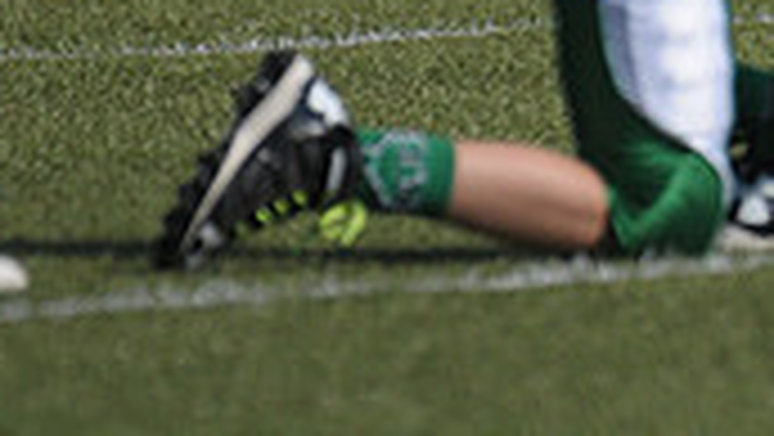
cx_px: 1274
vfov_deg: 0.7
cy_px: -425
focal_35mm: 1795
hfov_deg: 1.2
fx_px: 36862
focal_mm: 340
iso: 640
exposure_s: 1/6400
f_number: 4
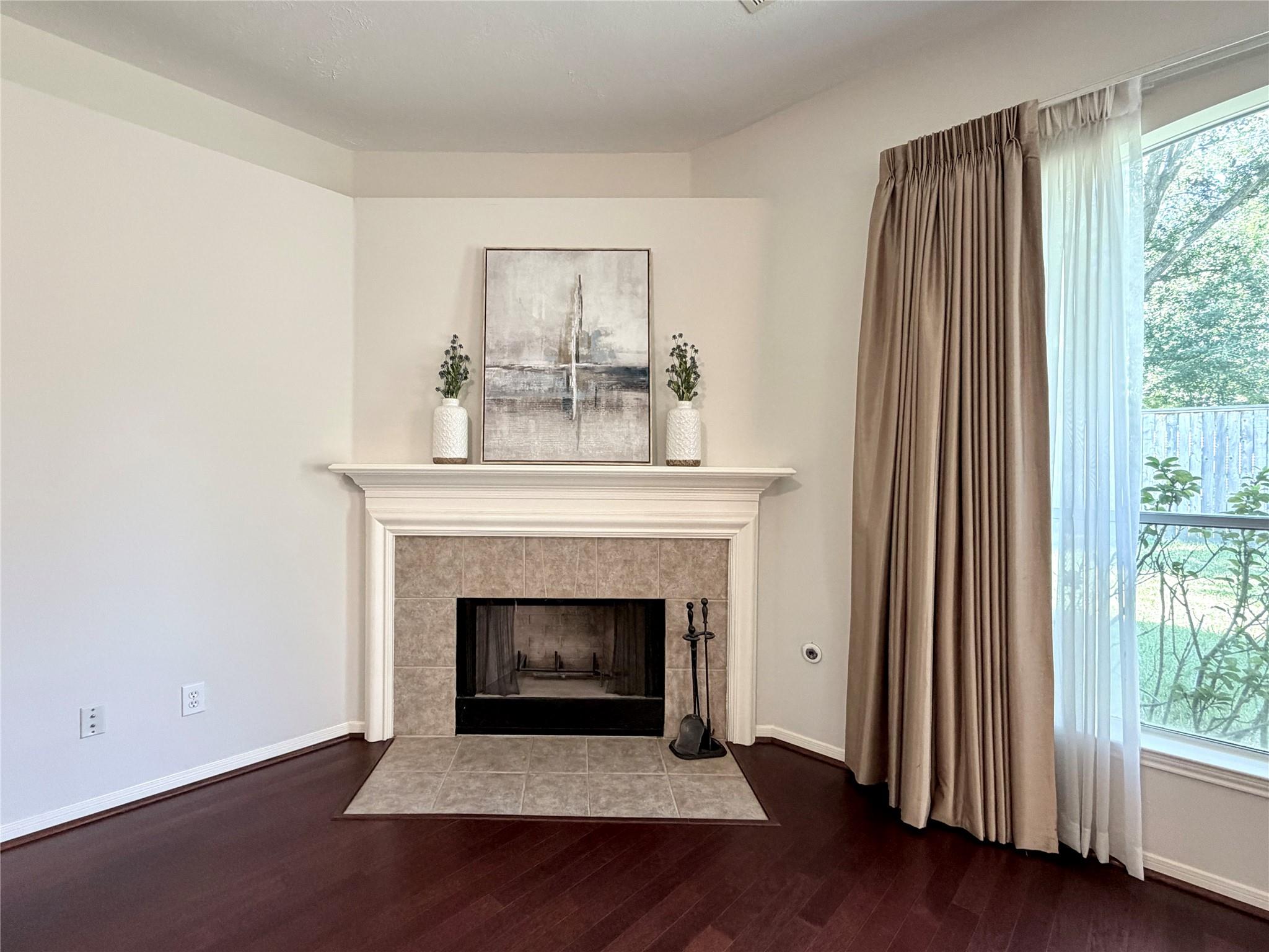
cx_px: 634
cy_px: 476
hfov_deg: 102.1
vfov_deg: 85.7
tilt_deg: -1.0
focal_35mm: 14
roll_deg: +0.7
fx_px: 513
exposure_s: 1/60
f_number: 2.2
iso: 200
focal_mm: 2.22
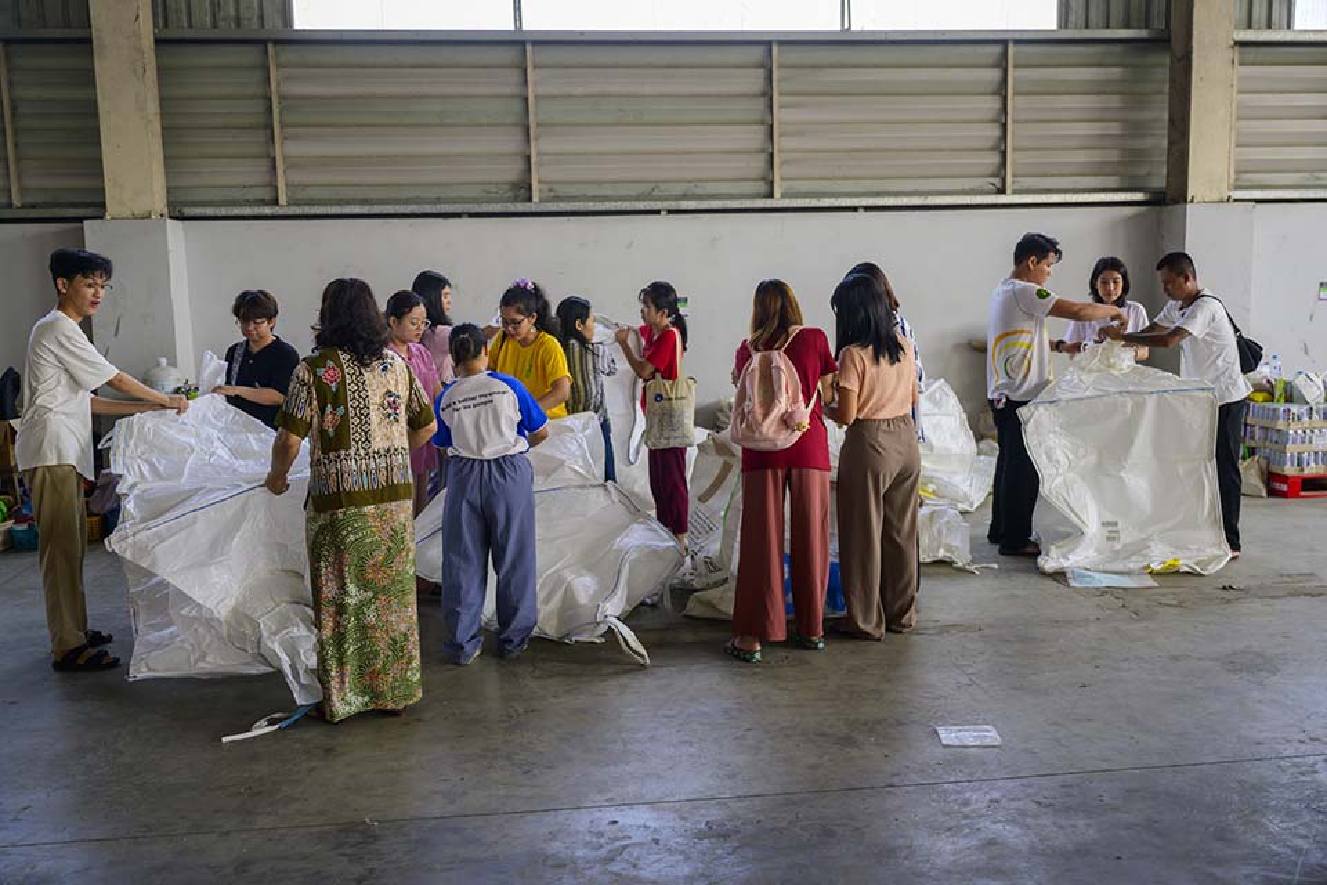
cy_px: 442
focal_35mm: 34
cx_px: 664
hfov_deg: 55.8
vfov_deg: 38.9
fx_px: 1253
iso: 250
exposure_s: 1/250
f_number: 2.8
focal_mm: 34
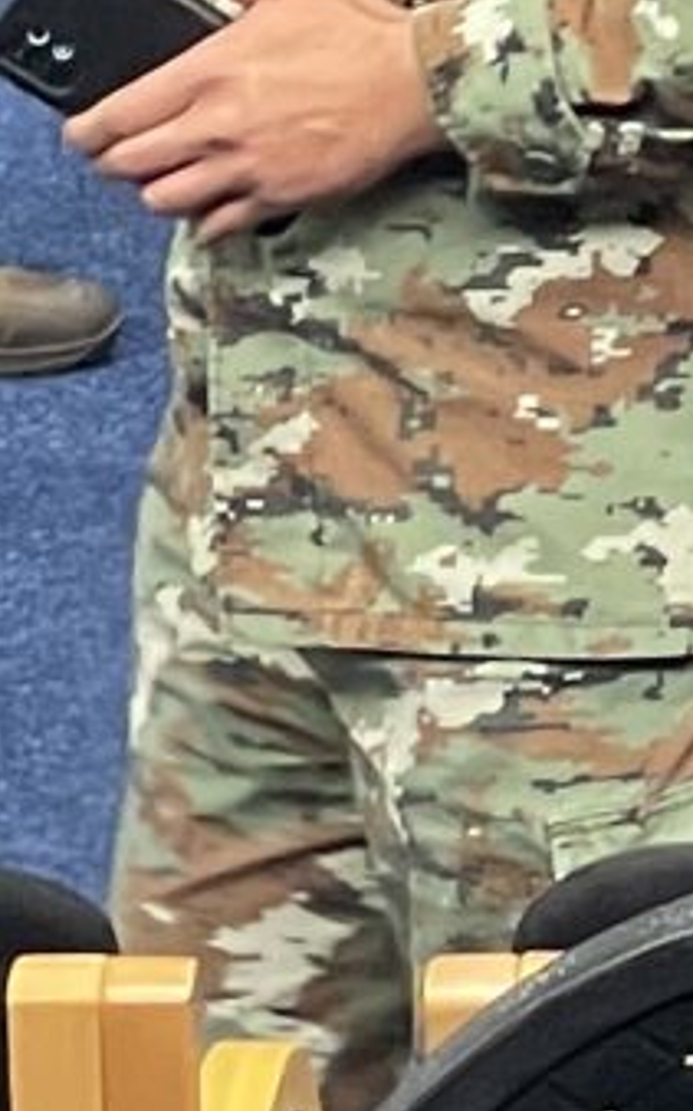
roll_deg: -1.8
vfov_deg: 4.9
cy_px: -1607
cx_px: 3412
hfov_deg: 3.0
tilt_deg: -6.5
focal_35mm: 418
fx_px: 12642
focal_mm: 6
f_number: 2
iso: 125
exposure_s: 1/50
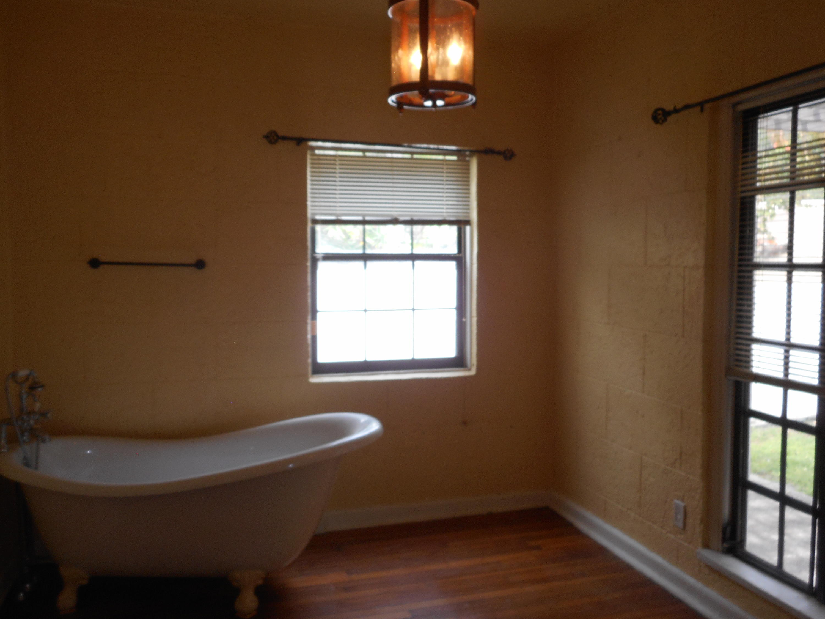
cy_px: 310
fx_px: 691
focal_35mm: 29
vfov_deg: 48.2
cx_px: 412
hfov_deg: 61.7
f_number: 4
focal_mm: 5.2
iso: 100
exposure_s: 1/30
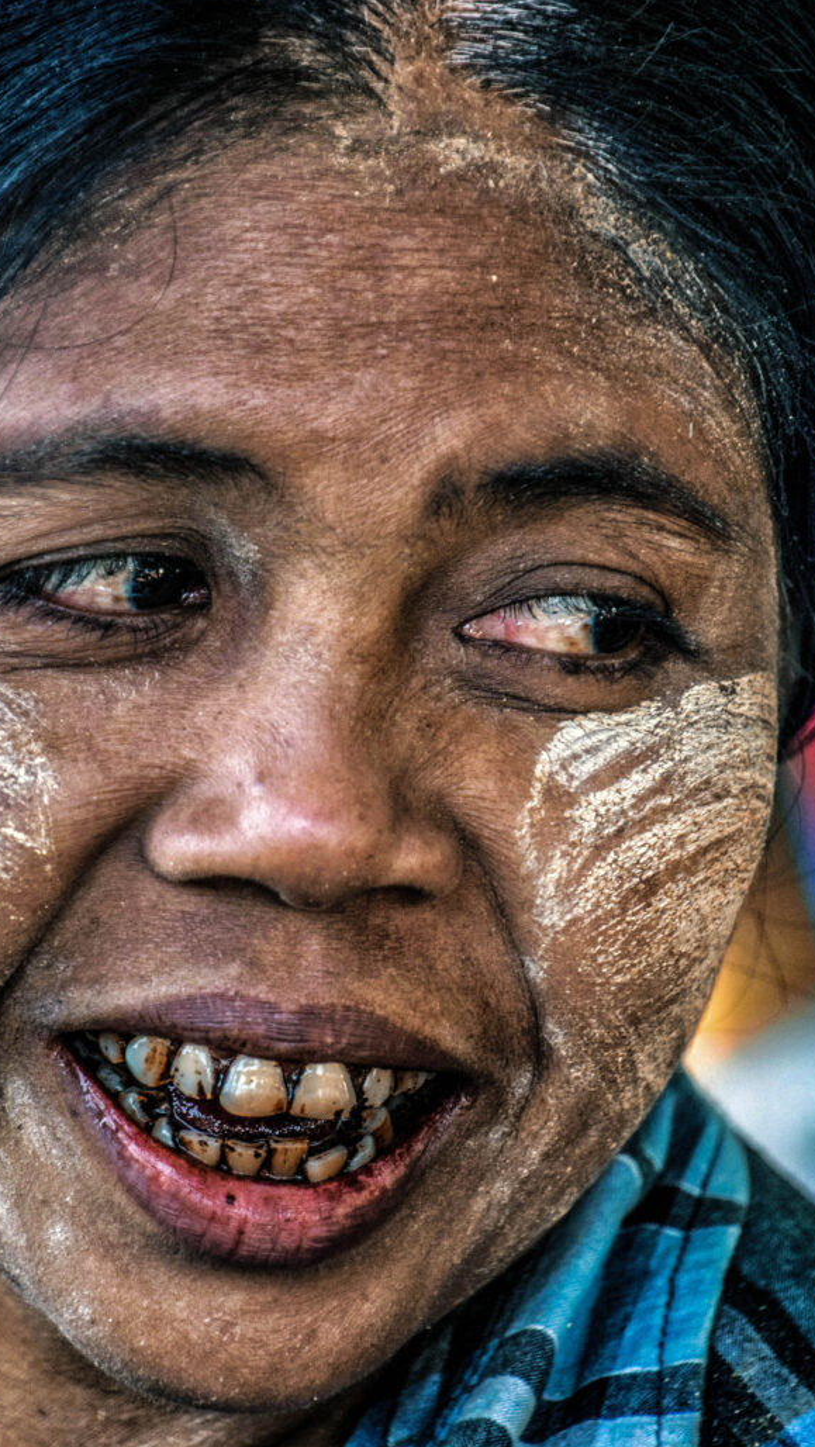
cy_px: 718
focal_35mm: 528
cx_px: 318
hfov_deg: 2.3
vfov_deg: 4.1
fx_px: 20265
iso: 1250
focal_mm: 300
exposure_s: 1/125
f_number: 6.3
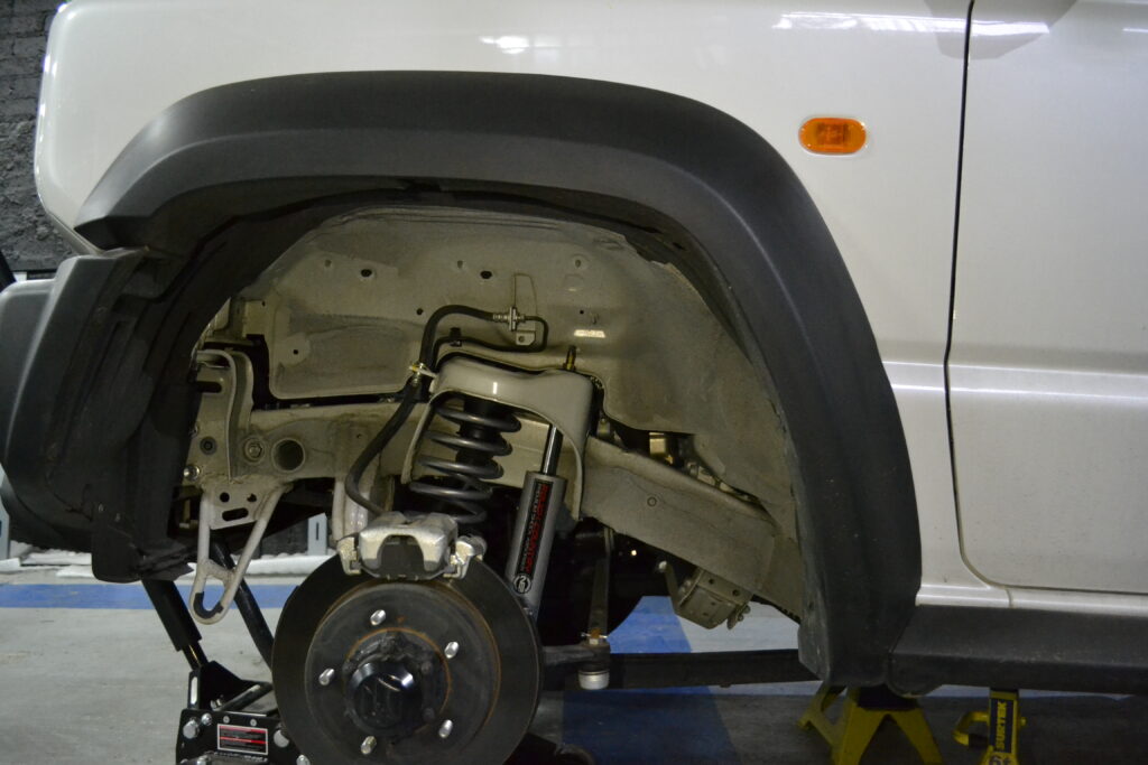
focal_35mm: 30
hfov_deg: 61.9
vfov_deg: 43.6
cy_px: 382
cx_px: 574
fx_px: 957
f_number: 3.8
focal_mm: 20
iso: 3200
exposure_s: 1/30
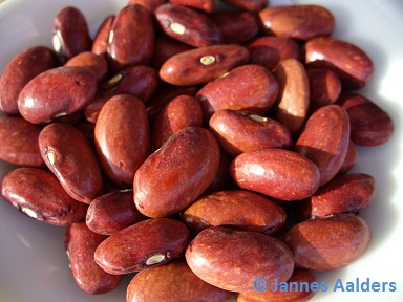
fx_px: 431
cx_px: 202
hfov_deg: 50.1
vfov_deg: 38.7
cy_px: 151
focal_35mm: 37
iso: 80
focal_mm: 6.1
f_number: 2.8
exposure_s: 1/200
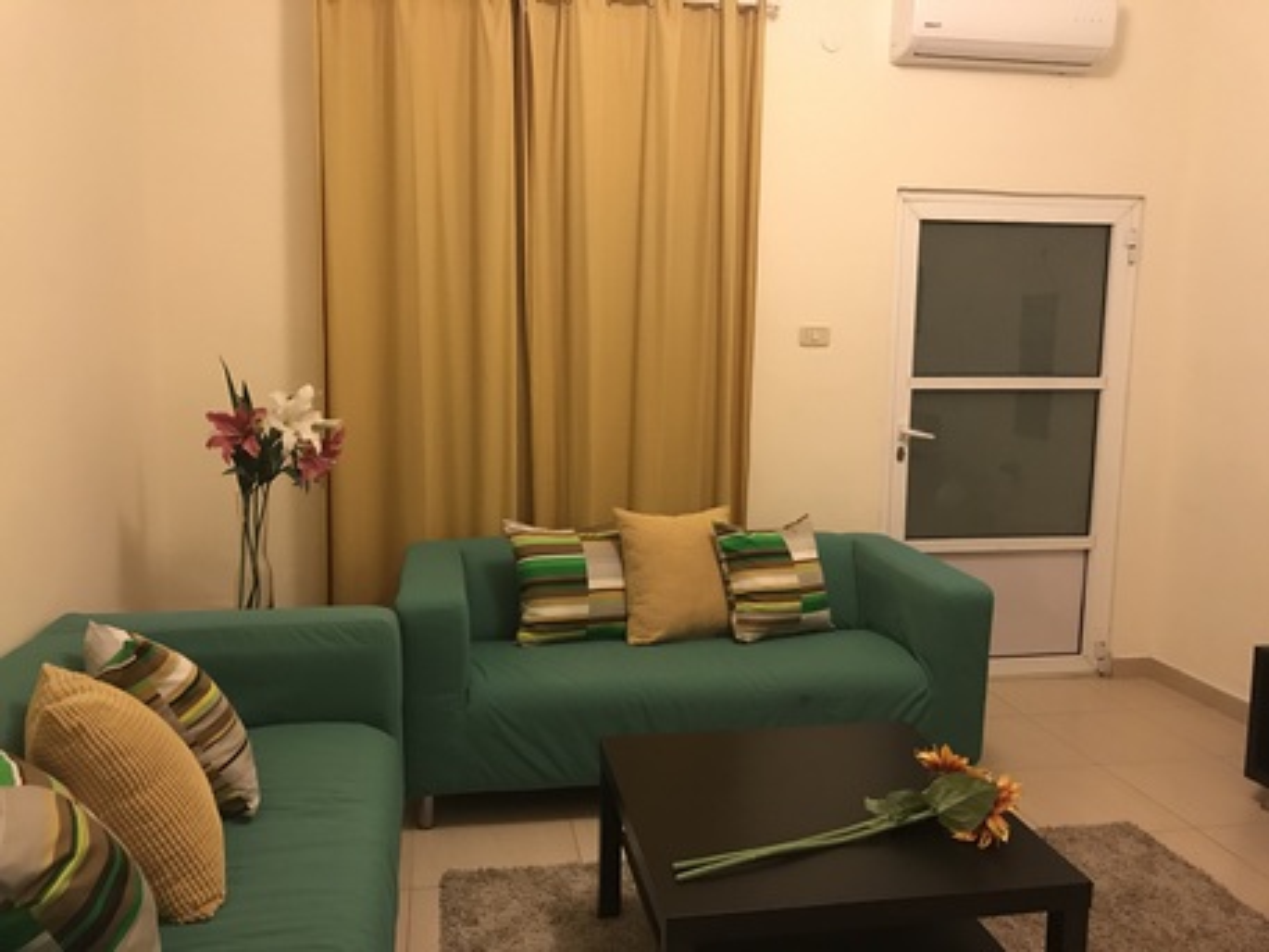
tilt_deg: -7.4
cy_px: 476
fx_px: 1027
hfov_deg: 63.4
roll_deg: -1.1
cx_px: 634
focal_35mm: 28
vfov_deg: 49.8
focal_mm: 3.99
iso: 100
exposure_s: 1/9
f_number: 1.8
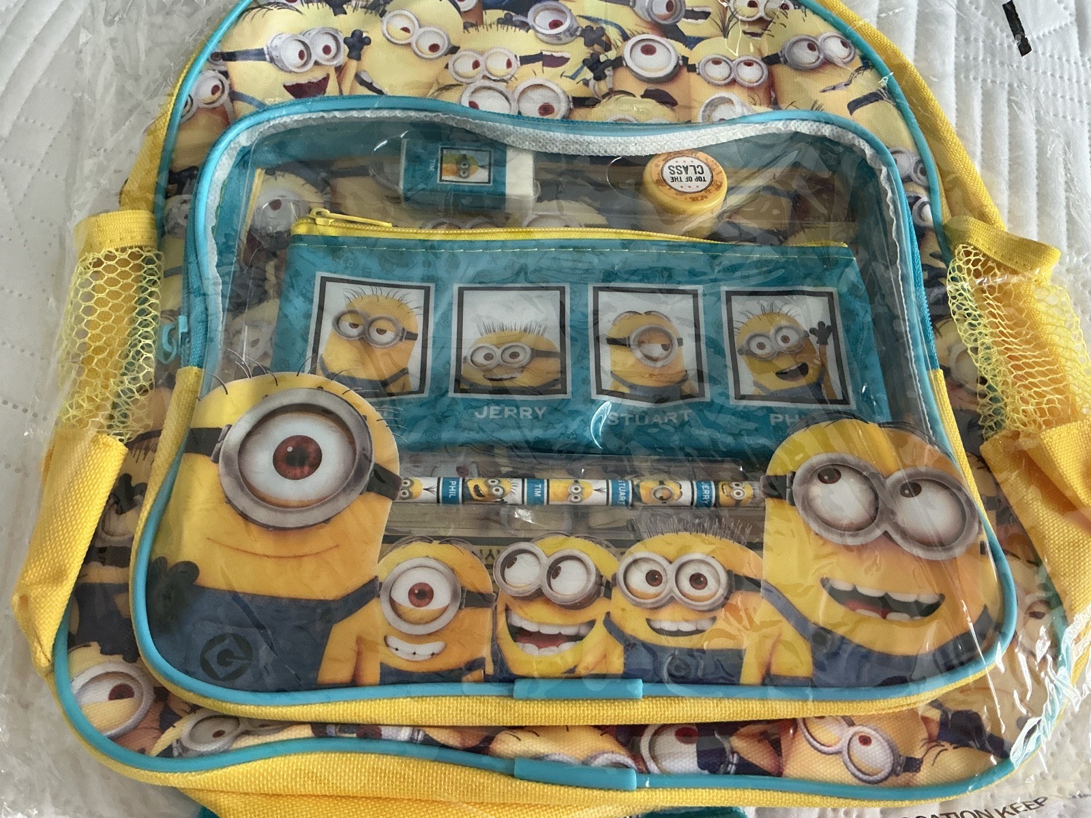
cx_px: 546
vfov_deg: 48.2
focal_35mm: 29
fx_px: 914
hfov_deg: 61.7
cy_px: 409
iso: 160
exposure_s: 1/60
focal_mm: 3
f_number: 1.8
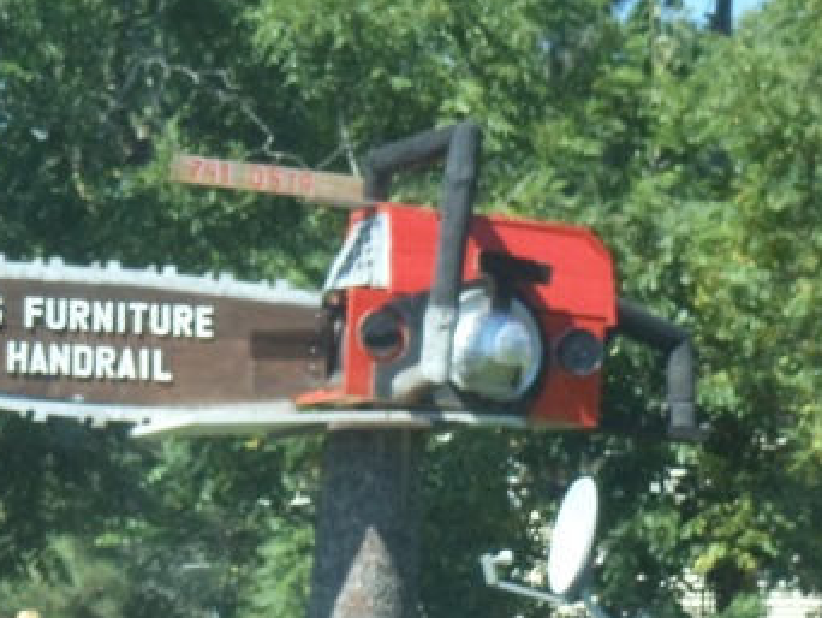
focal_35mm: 264
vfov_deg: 5.6
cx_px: 238
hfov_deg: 7.5
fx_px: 6273
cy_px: 539
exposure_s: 1/500
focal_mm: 15.35
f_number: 4.8
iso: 400
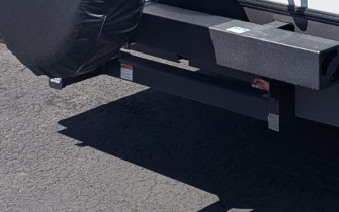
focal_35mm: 106
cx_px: 501
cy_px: -264
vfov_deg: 10.8
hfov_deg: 17.7
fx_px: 980
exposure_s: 1/1770
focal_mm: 6.81
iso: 49
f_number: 1.85
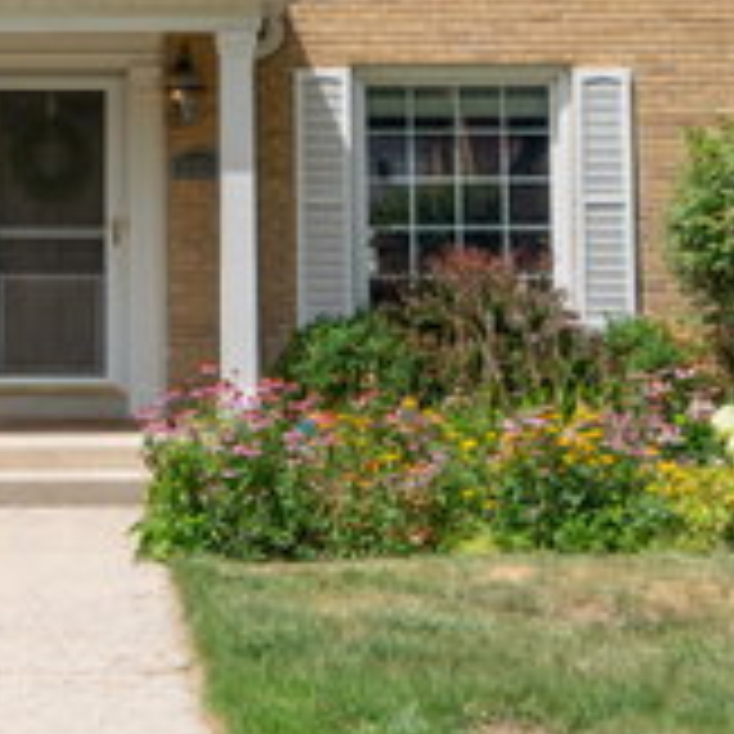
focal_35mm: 96
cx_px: 27
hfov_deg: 17.7
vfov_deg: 17.8
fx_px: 2303
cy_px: 65
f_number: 9
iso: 320
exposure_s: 1/640
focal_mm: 24
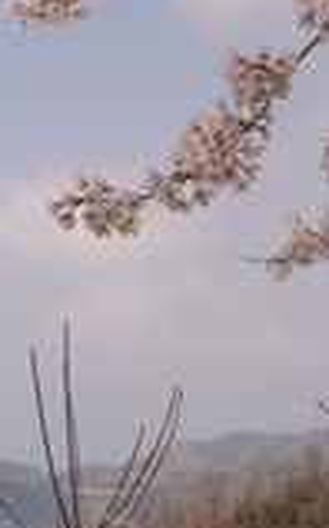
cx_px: -292
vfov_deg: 19.1
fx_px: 1568
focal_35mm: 109
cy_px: 352
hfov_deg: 11.1
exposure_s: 1/125
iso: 100
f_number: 5.6
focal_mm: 17
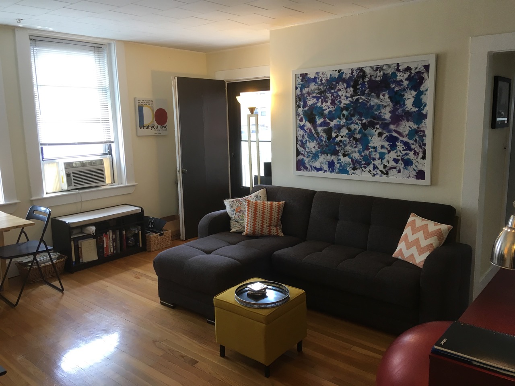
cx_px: 258
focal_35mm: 29
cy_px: 193
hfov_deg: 61.7
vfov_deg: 48.2
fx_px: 431
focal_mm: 4.15
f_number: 2.2
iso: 32
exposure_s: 1/30
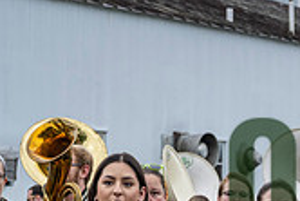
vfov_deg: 7.5
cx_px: 365
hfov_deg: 11.1
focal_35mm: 182
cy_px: 204
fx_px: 1518
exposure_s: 1/800
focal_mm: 52
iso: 400
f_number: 4
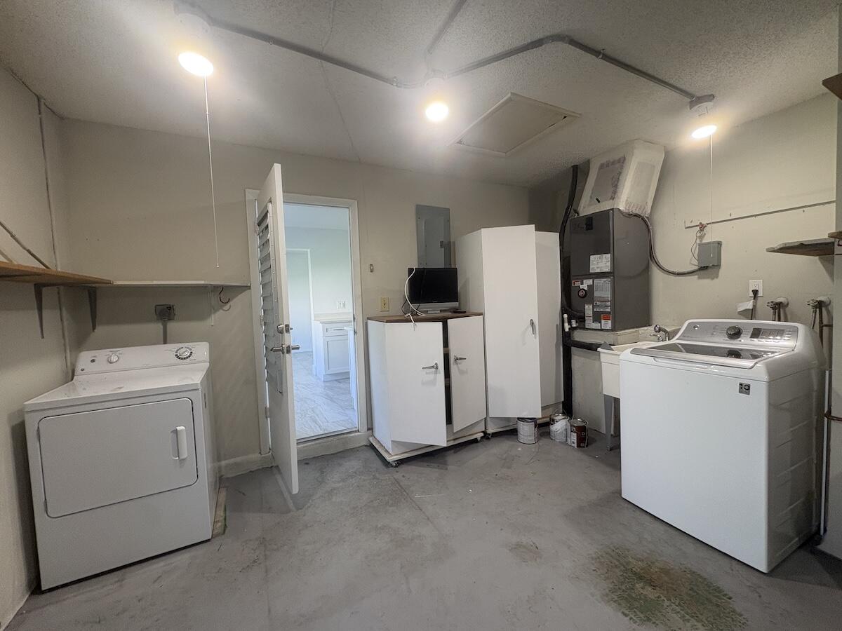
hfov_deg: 102.1
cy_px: 316
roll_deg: +1.9
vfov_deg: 85.7
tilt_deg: -3.3
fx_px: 341
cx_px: 421
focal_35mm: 14
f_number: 2.2
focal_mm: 2.22
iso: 160
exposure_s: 1/120
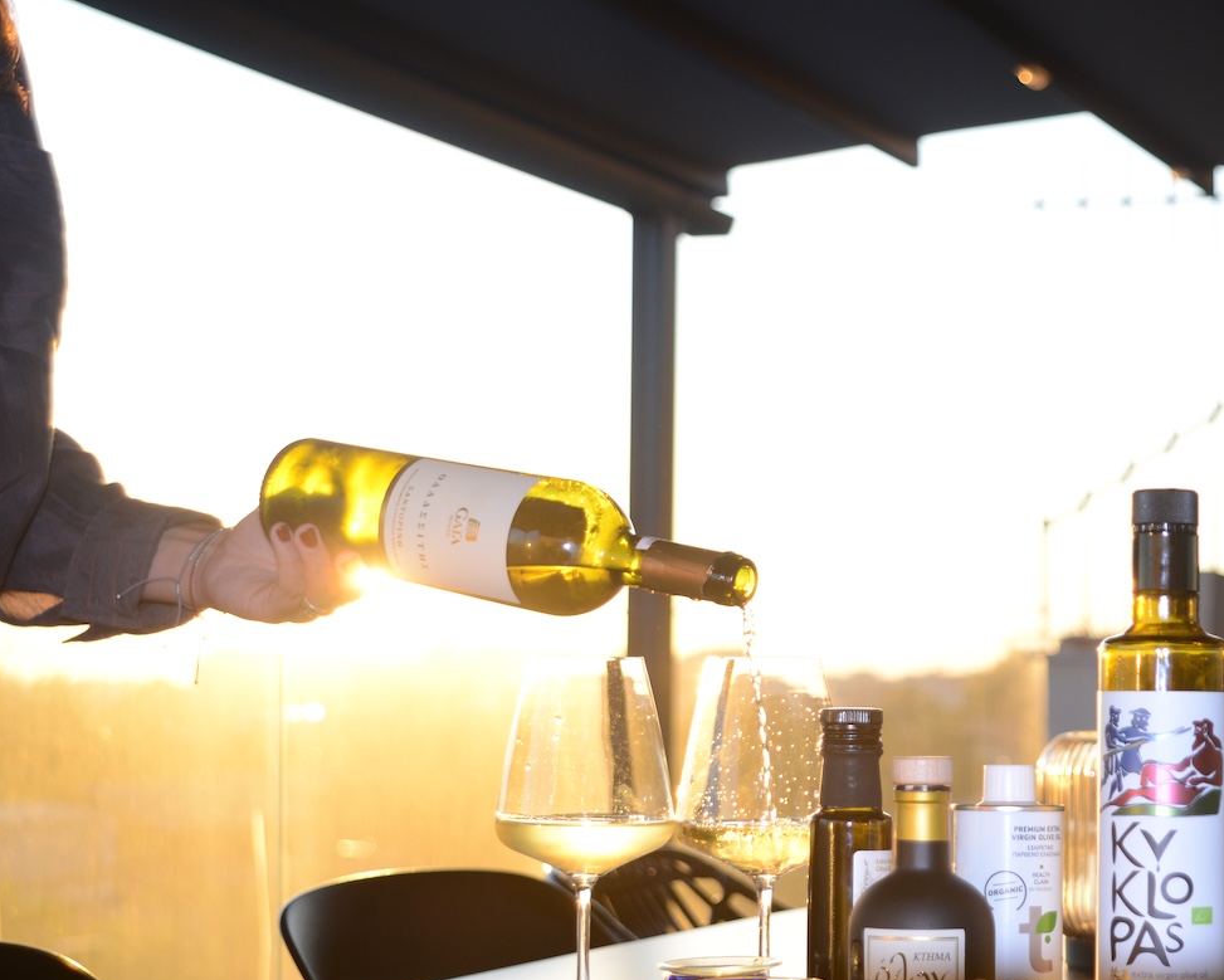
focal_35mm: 77
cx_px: 923
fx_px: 2790
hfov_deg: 24.5
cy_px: 615
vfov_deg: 19.9
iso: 640
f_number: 4.8
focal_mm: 52
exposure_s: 1/400
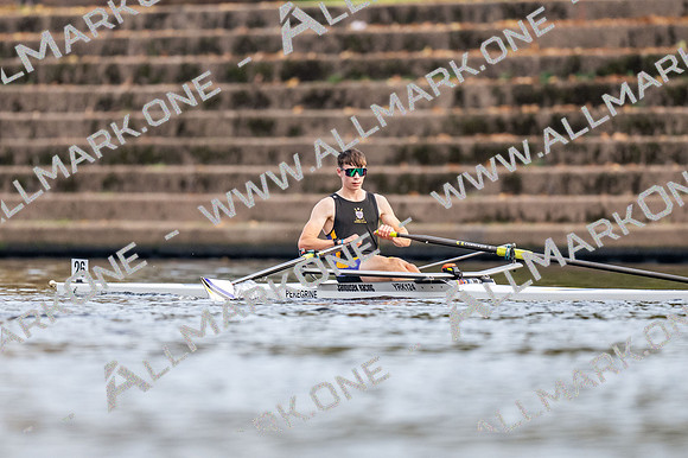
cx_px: 344
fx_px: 17190
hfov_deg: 2.3
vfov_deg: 1.5
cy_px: 229
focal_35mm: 900
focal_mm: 600
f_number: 4
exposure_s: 1/2500
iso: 1600
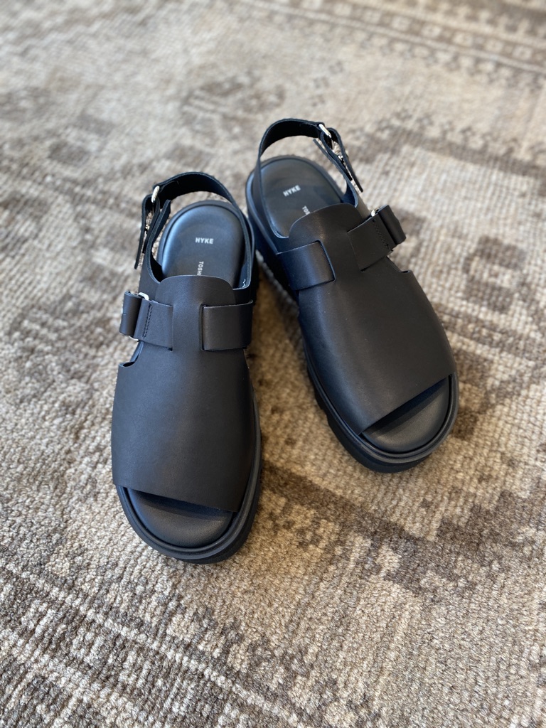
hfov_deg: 53.1
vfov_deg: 67.3
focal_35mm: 26
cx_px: 273
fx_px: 547
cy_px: 364
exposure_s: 1/60
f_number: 1.8
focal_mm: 4.25
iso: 100
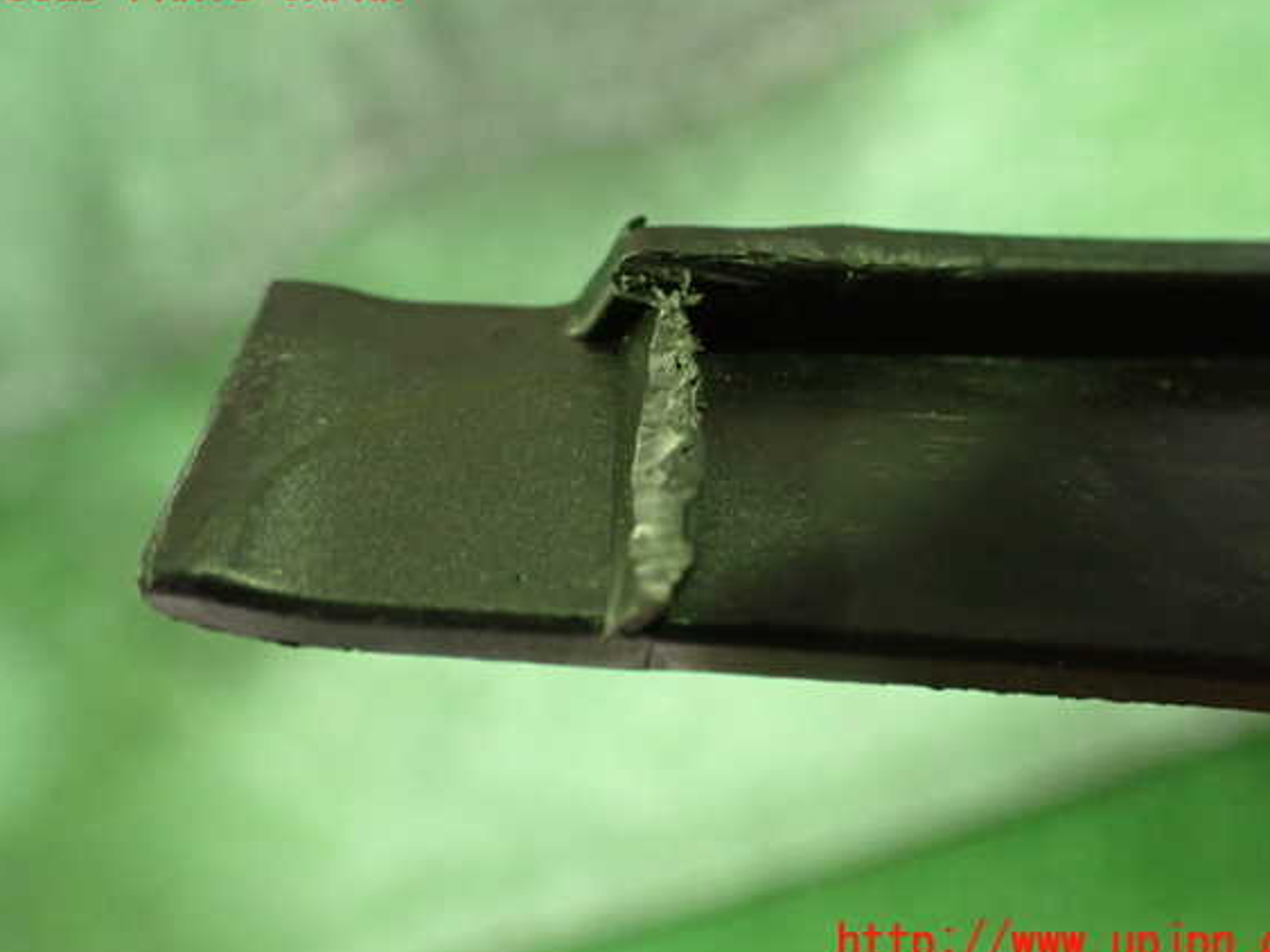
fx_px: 1174
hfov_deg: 56.8
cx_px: 670
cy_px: 465
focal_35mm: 32
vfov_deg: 44.1
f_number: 2.3
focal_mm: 5.4
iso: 1000
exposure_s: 1/30
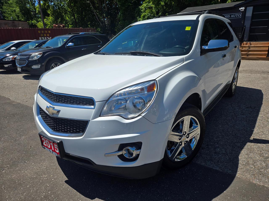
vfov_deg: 58.9
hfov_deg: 73.9
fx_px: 179
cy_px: 100
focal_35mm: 23
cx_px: 134
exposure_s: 1/2628
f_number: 1.8
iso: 25
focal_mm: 5.4
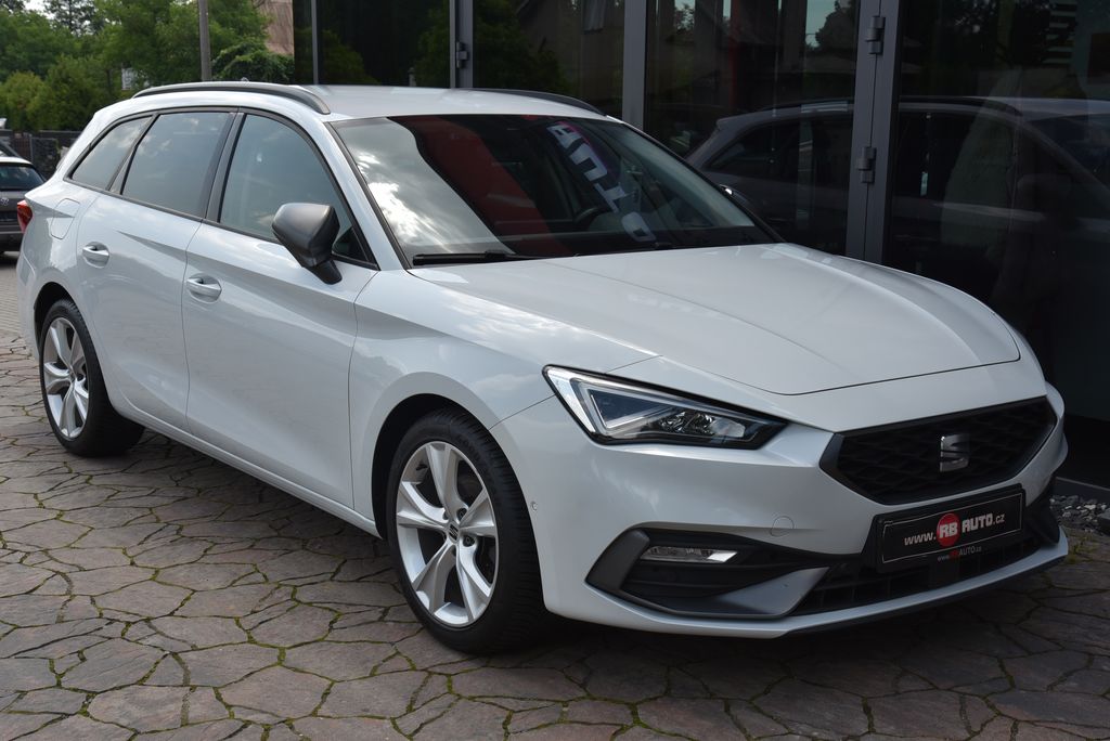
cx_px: 555
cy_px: 370
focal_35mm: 48
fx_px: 1481
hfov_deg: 41.1
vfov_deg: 28.1
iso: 500
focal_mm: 48
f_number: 10
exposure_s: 1/400
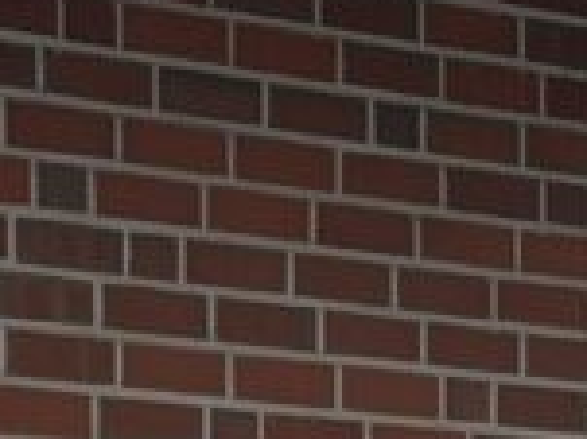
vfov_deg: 4.4
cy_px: 1247
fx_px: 5507
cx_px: -31
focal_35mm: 325
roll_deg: +1.2
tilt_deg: -1.6
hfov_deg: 6.1
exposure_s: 1/2415
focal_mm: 6.76
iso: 64
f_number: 1.78
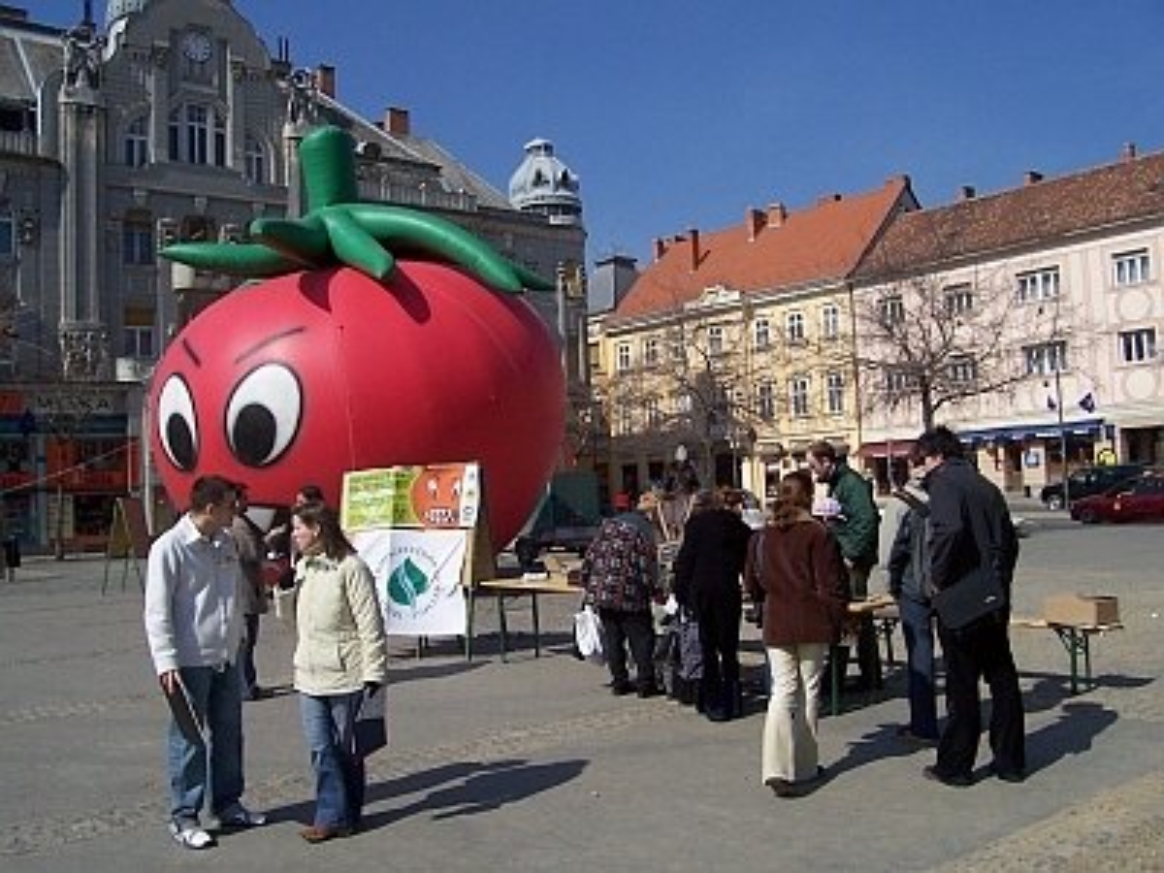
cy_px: 436
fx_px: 1143
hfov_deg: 54.0
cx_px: 582
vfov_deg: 41.8
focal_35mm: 34
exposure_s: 1/1000
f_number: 5.6
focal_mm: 5.6
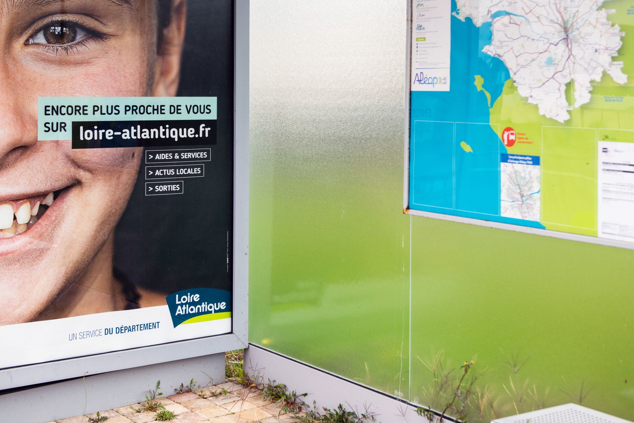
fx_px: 1021
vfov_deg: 23.3
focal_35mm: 58
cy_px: 159
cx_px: 326
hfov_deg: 34.5
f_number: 4
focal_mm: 44
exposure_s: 1/500
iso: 64
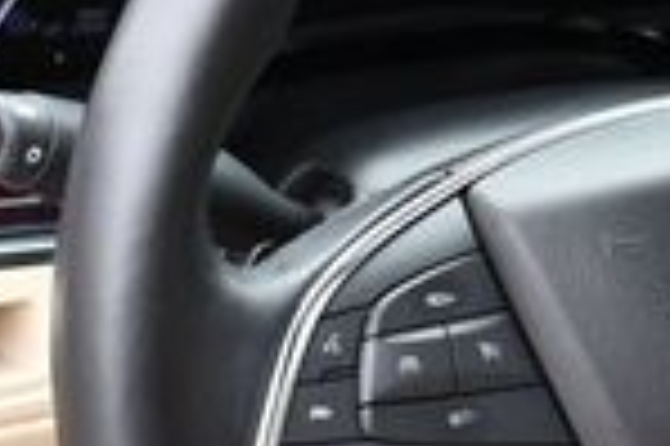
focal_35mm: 155
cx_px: 904
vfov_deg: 8.8
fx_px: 2882
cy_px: 311
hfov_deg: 12.8
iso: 400
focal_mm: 18
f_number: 5
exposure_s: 1/250
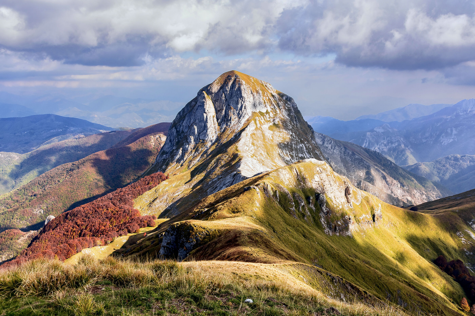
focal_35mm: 30
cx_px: 238
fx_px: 396
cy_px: 158
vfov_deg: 43.6
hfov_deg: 61.9
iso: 200
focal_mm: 20
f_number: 7.1
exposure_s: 1/80
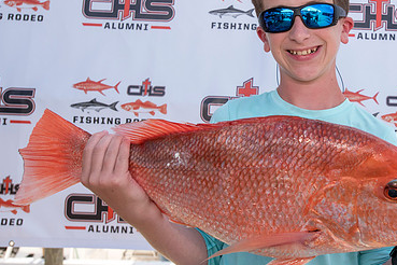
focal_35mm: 55
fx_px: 606
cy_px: 78
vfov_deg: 24.4
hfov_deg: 35.4
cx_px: 302
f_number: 6.3
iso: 500
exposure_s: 1/1600
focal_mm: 35
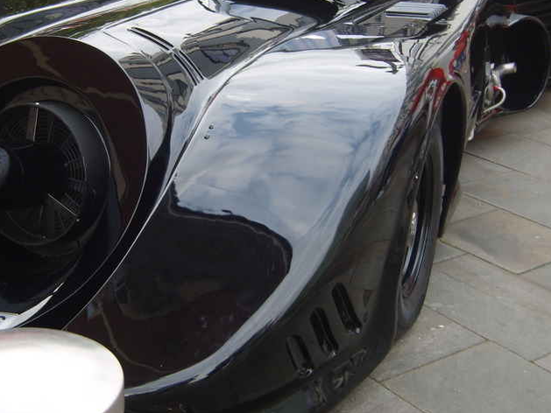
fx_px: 907
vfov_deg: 25.6
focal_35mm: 57
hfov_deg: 33.5
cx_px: 180
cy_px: 164
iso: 80
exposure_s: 1/45
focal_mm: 7.4
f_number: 2.8
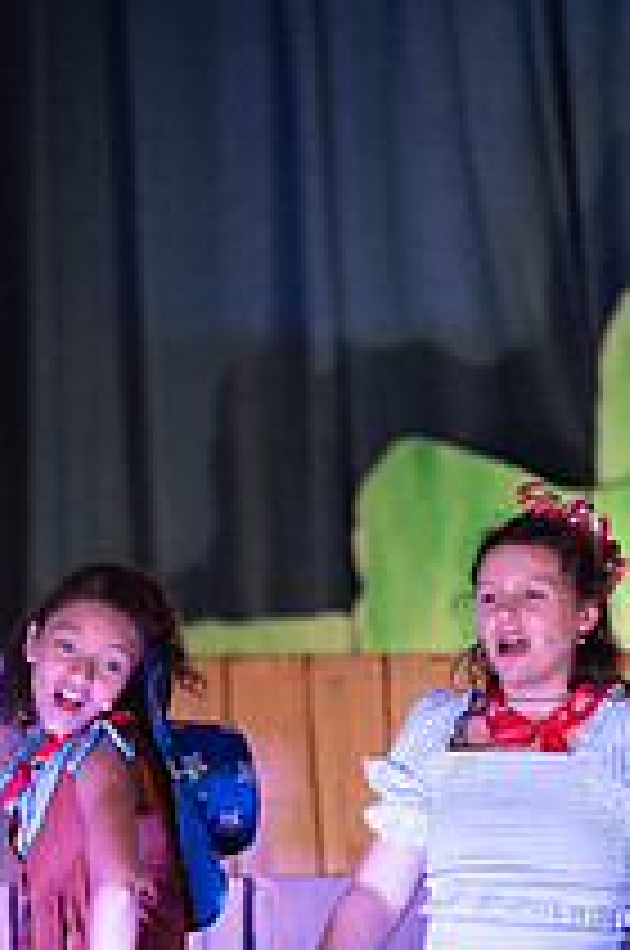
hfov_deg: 4.0
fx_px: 9006
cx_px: 450
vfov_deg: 6.0
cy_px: 1009
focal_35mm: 342
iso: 640
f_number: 2.8
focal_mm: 160
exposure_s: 1/160
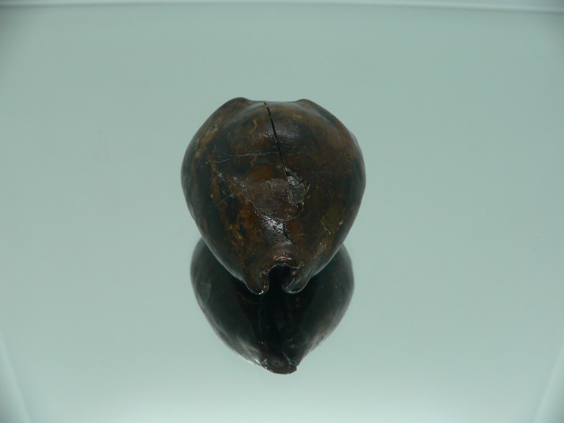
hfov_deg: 52.6
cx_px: 282
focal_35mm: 35
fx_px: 570
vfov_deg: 40.7
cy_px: 212
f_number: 2.8
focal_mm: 4.6
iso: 100
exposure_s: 1/60
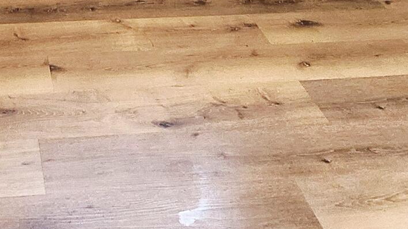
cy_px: -332
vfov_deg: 13.8
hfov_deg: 33.0
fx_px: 649
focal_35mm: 60
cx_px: 35
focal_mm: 1.74
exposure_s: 1/60.2
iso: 100
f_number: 2.2
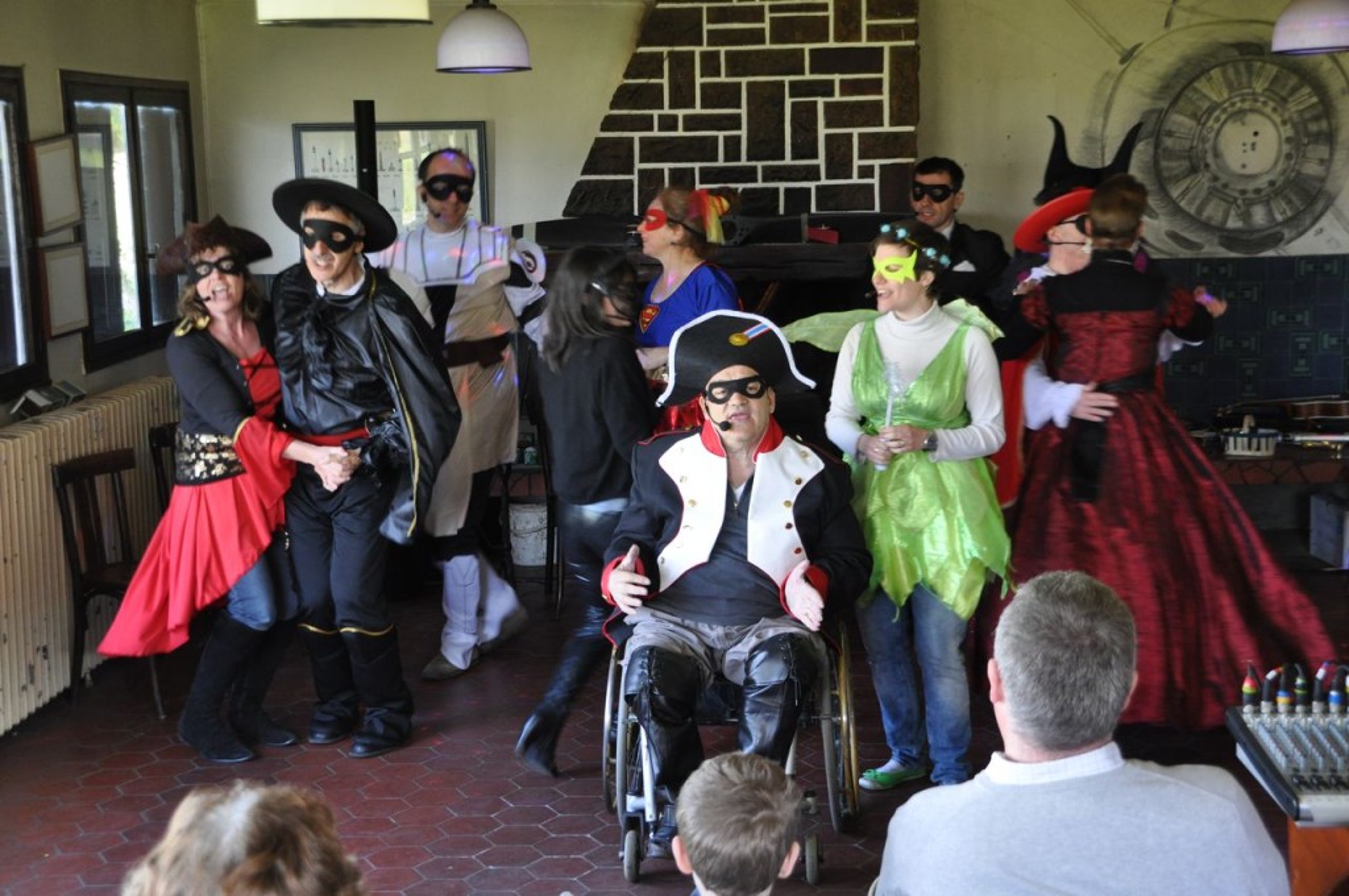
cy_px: 448
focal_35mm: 51
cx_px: 674
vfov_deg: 26.4
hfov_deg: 38.9
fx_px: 1909
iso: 800
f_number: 4.5
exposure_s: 1/40
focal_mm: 34
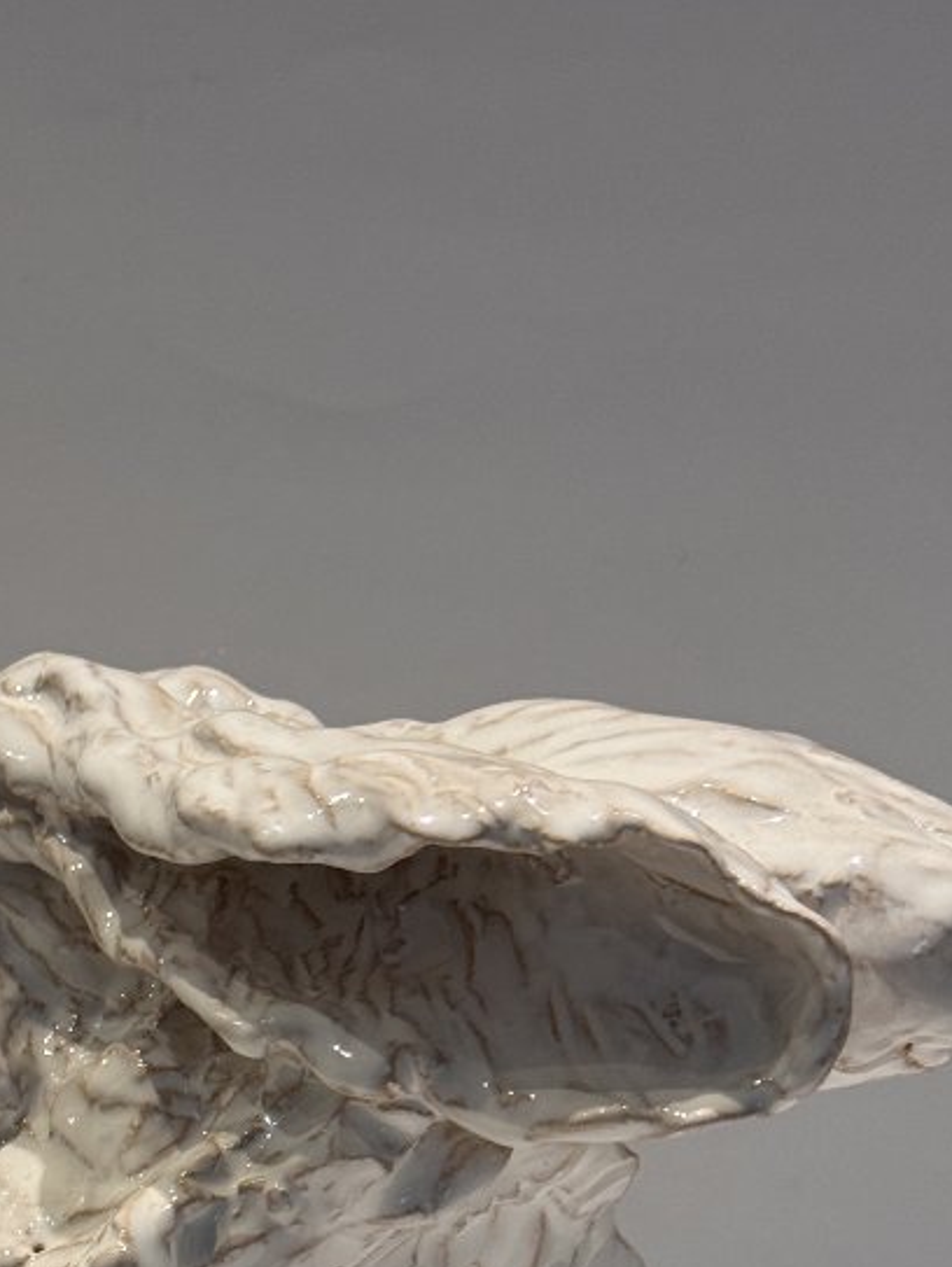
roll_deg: +1.4
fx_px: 3882
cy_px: 1374
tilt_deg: -3.2
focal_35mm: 106
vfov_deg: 17.9
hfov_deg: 13.9
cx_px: 145
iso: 80
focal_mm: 6.76
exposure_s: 1/50
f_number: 1.78
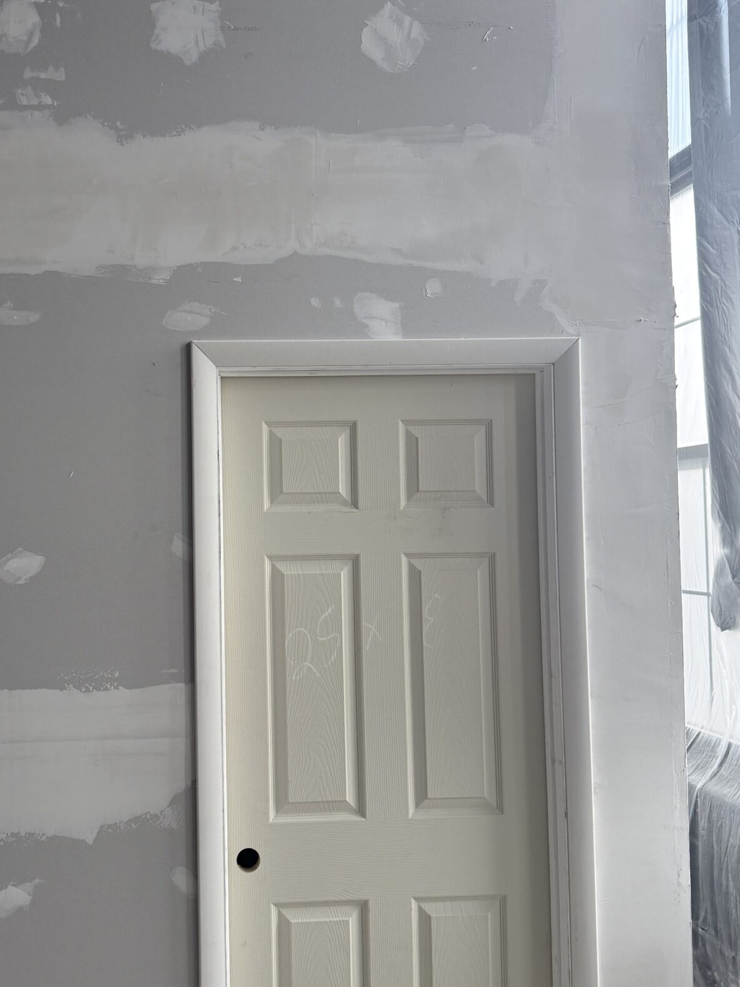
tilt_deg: +3.4
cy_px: 497
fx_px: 1111
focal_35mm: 39
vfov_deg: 47.9
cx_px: 230
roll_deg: -0.1
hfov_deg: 36.3
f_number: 1.78
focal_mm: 6.76
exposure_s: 1/233
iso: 200
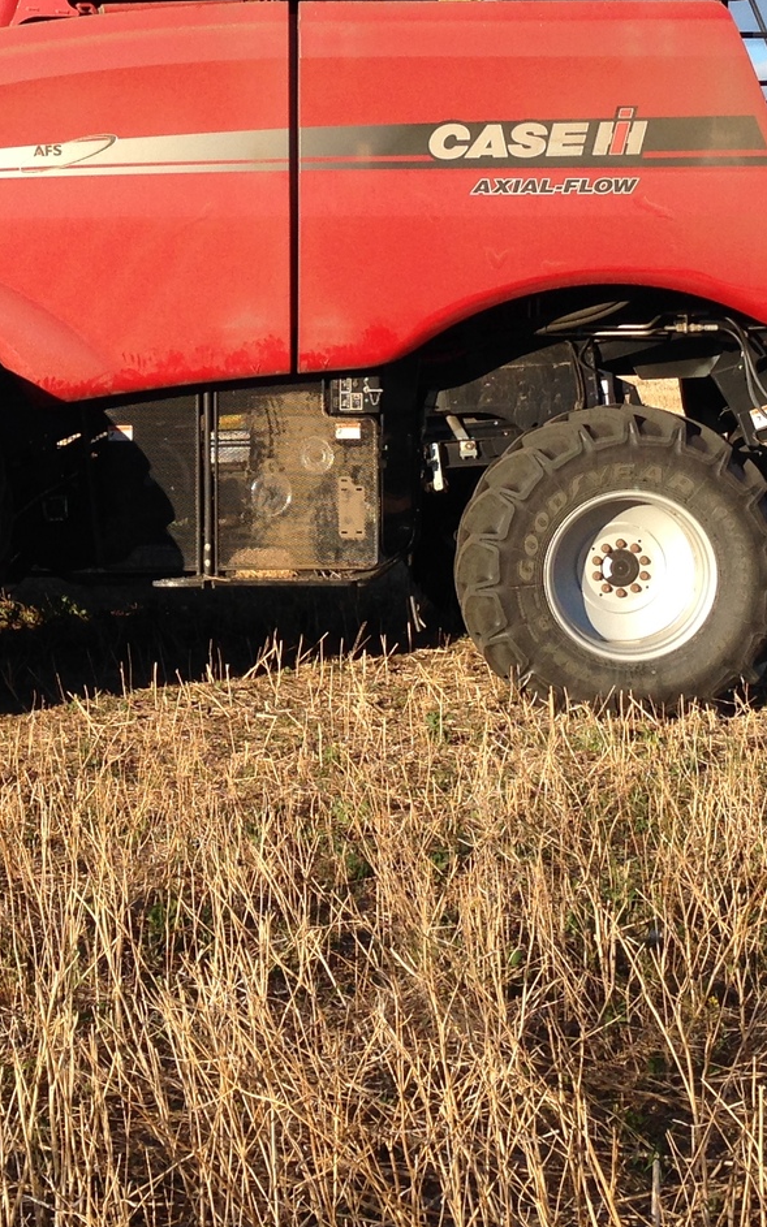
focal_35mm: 76
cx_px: 206
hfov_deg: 17.1
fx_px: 2543
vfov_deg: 26.8
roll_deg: -0.5
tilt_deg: -0.6
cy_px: 327
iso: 50
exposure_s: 1/968
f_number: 2.4
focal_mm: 4.12
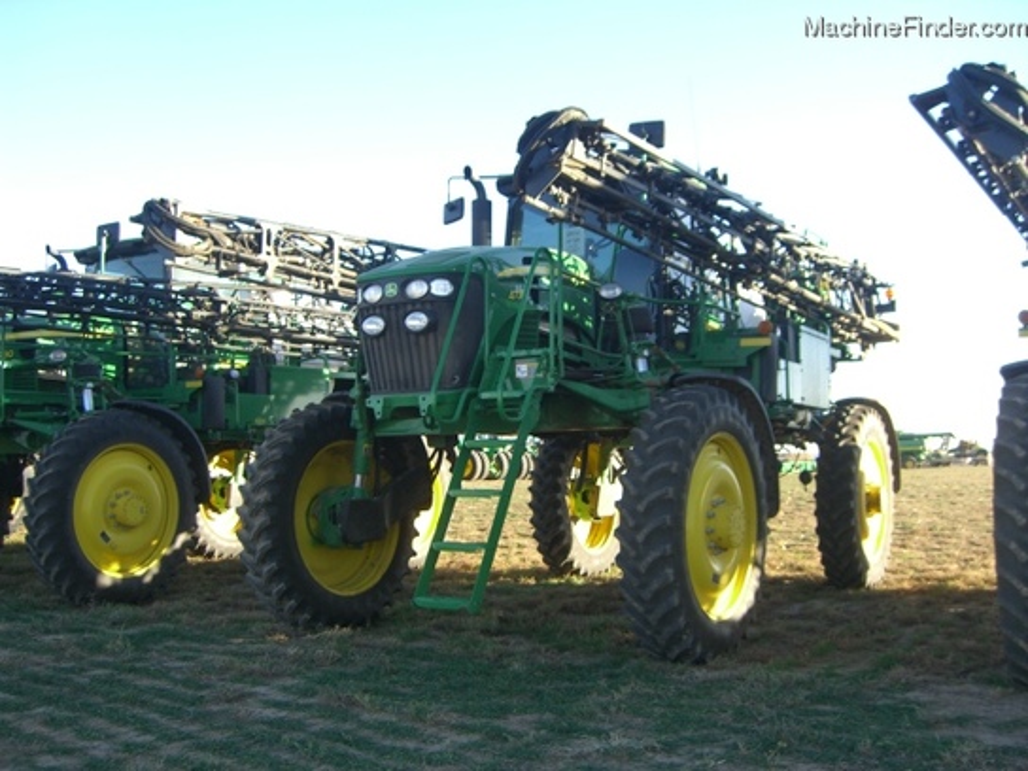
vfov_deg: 37.7
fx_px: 1128
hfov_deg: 49.0
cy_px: 386
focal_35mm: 38
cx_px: 514
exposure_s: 1/200
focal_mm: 7.9
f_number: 2.8
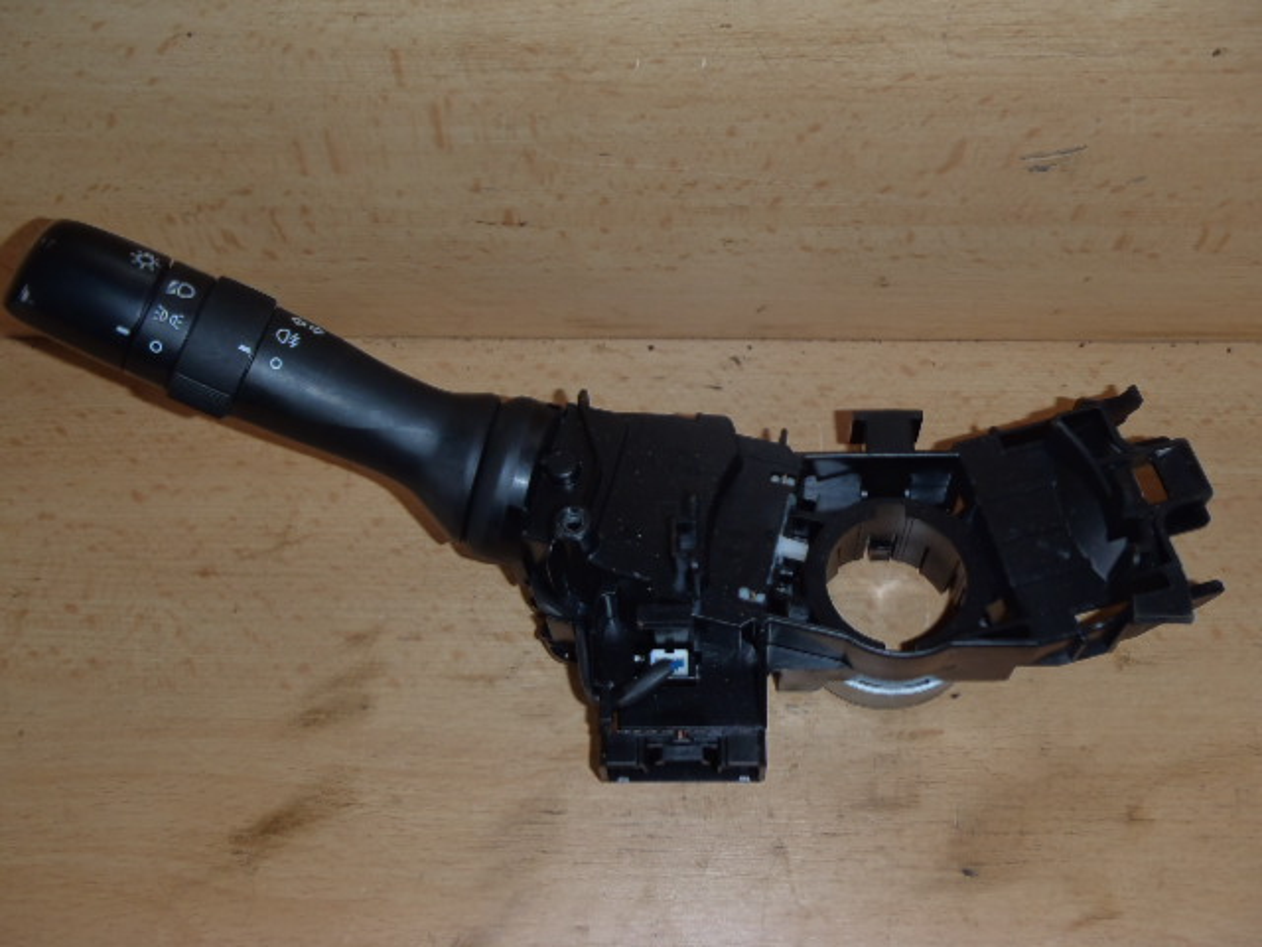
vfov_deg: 37.7
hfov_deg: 49.0
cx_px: 631
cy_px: 474
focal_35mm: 38
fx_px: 1385
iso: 100
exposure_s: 1/40
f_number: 4.6
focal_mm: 6.83
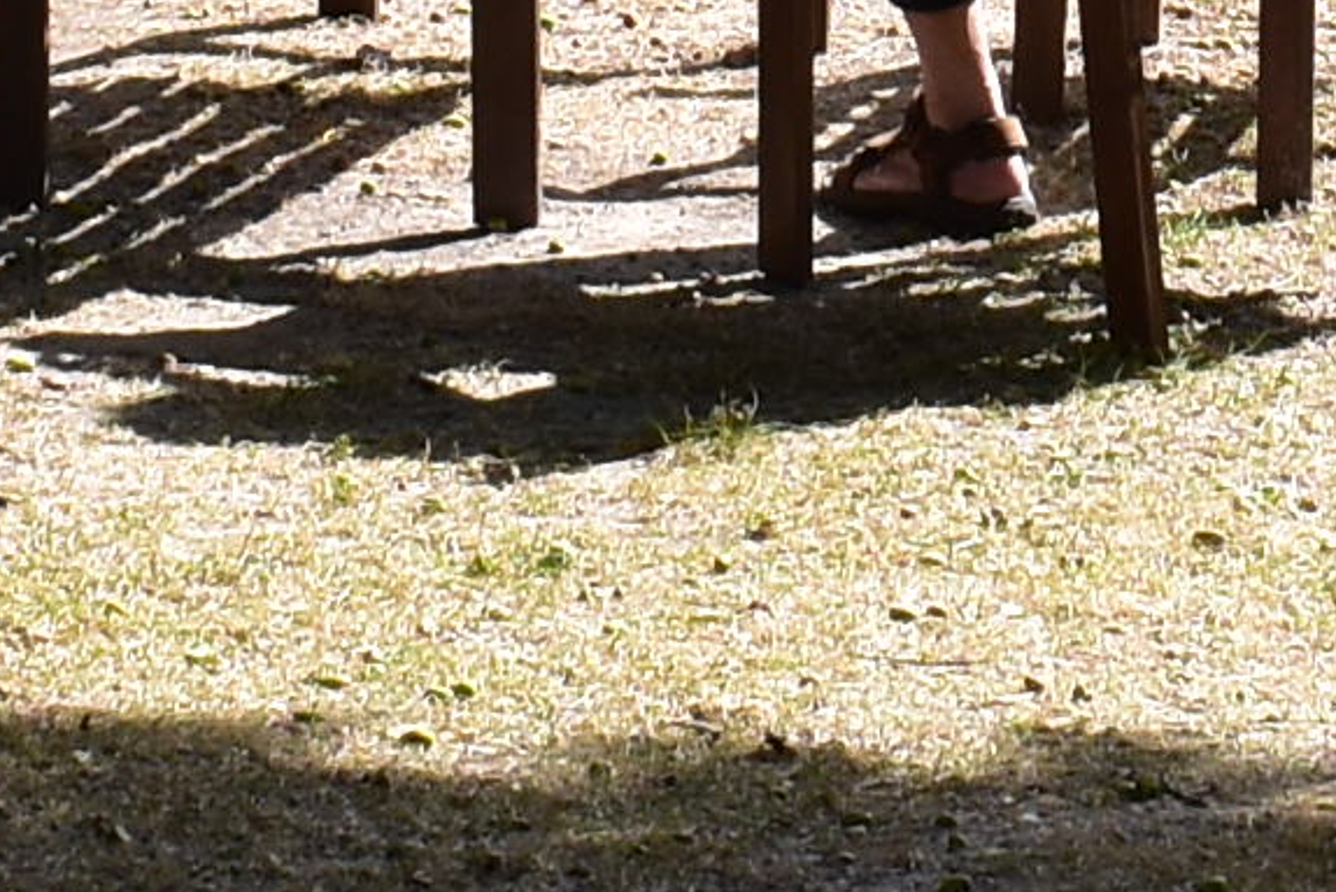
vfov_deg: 4.7
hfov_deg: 7.3
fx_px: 10467
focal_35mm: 282
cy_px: -1807
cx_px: 919
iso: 400
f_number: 10
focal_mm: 24
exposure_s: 1/320
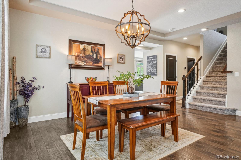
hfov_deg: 81.2
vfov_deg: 59.5
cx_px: 120
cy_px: 80
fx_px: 141
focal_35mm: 21
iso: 400
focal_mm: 14
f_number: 8
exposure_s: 1/15
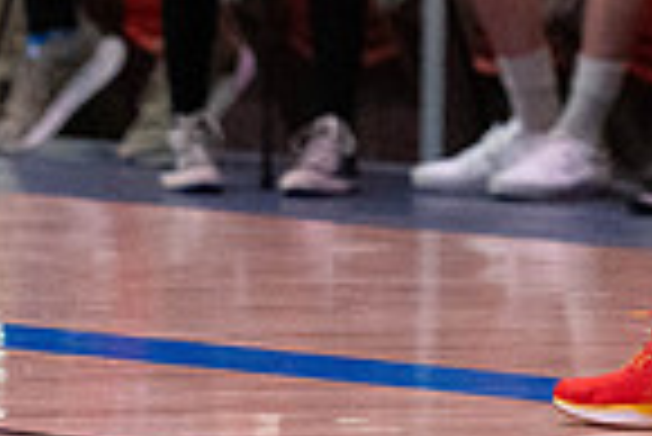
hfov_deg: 3.2
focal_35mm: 653
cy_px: -443
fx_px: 11838
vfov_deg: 2.1
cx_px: 555
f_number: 2.8
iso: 10000
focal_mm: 140
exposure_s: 1/1000
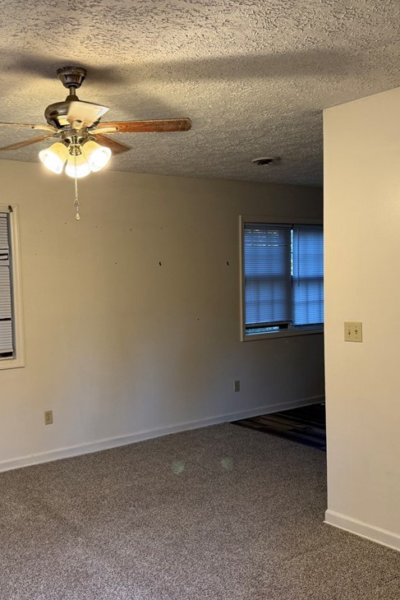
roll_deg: +1.5
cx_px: 144
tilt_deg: -3.4
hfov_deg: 37.6
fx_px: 583
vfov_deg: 54.4
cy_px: 311
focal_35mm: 35
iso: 125
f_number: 1.78
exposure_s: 1/60
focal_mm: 6.76
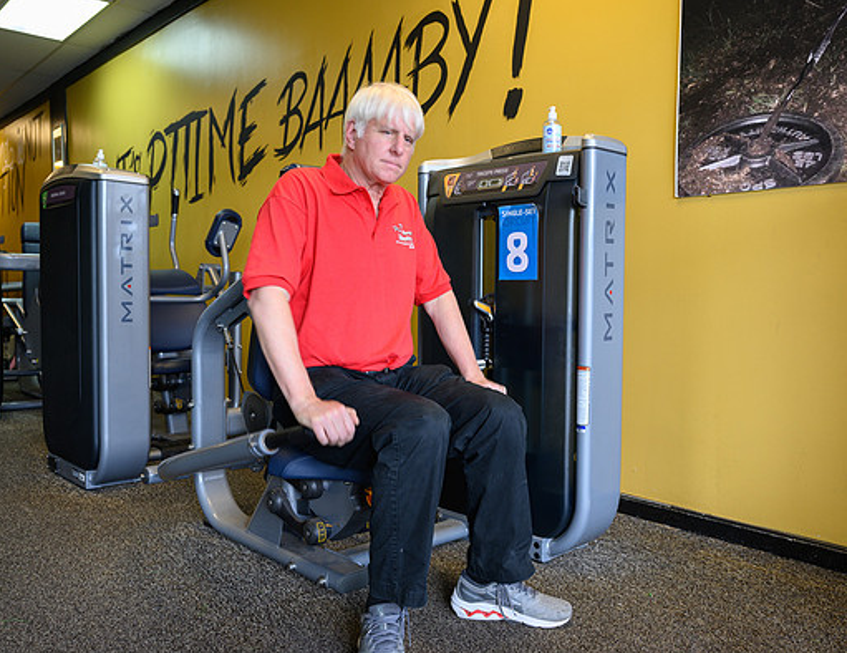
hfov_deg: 59.4
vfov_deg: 47.5
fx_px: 742
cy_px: 341
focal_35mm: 30
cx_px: 448
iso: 200
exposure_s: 1/30
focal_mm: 24
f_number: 3.5
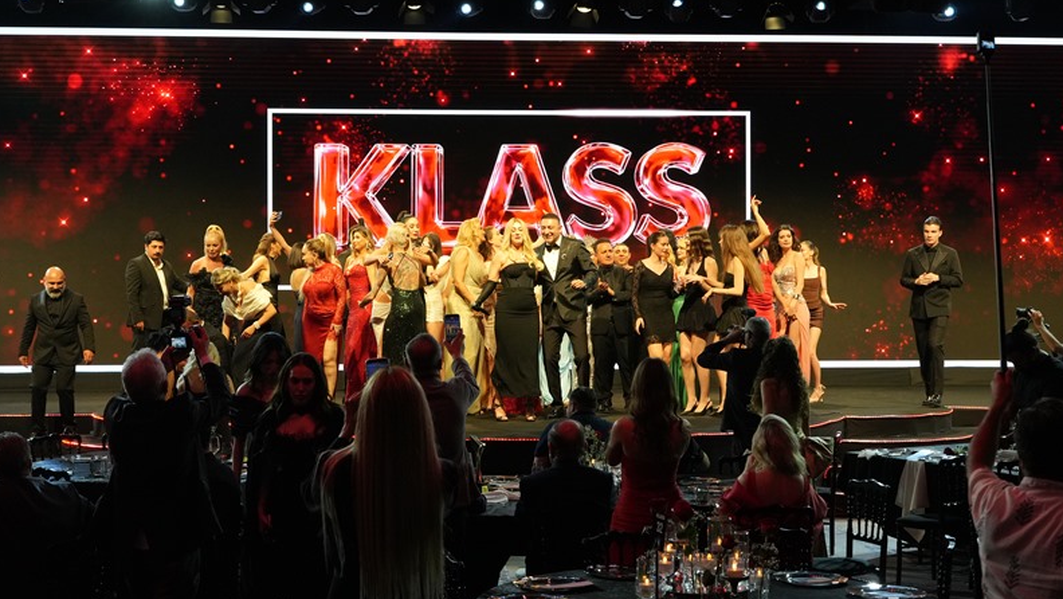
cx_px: 530
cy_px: 296
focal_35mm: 55
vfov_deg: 21.8
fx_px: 1551
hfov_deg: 37.8
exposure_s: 1/250
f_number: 5.6
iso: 2500
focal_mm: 35
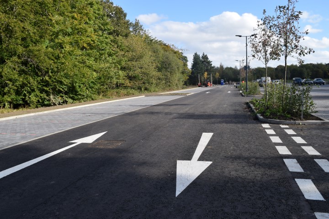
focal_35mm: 27
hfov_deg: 67.4
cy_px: 110
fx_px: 247
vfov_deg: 47.9
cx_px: 164
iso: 200
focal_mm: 18
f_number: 8
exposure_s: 1/250
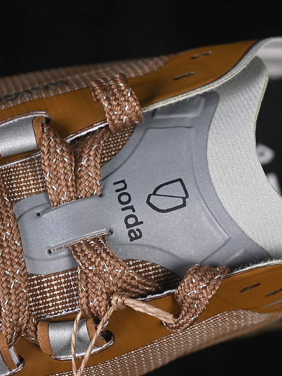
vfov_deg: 18.0
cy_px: 189
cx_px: 170
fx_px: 1183
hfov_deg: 13.6
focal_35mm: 109
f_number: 6.3
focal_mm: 50
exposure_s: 1/60
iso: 160
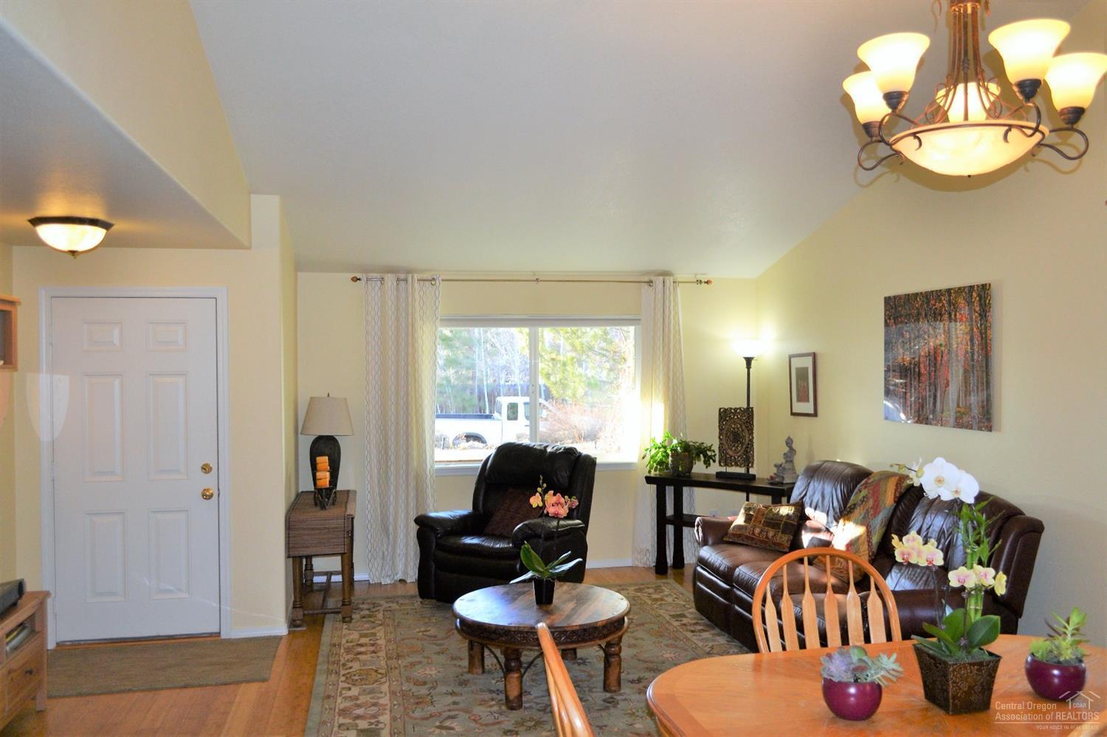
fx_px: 830
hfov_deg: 67.4
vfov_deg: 47.9
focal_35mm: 27
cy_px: 368
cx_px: 554
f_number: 3.5
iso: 640
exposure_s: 1/200
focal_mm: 18
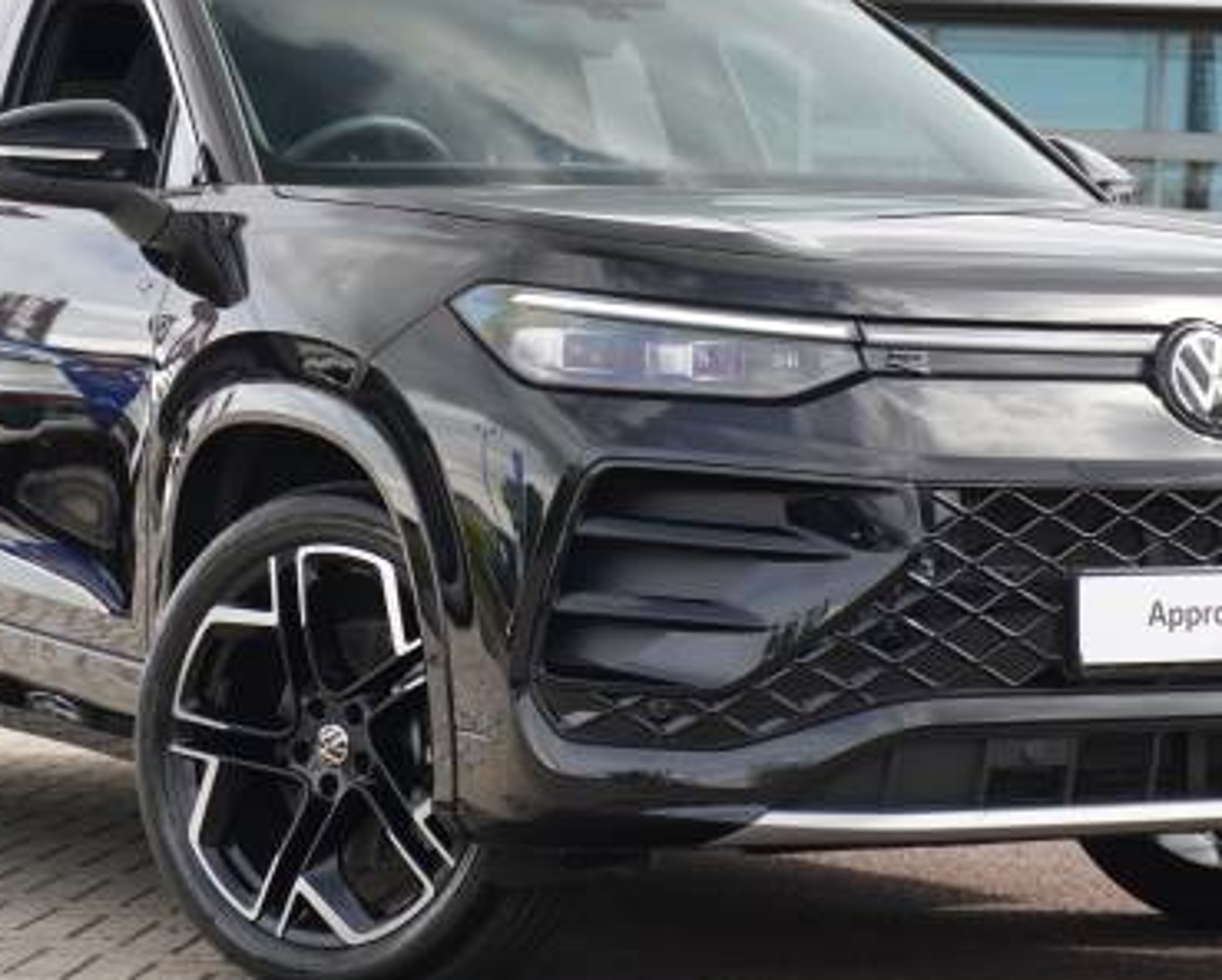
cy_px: 411
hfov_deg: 16.4
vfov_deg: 13.2
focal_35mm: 117
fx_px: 4236
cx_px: 639
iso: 100
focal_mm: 48
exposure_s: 1/80
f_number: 5.6
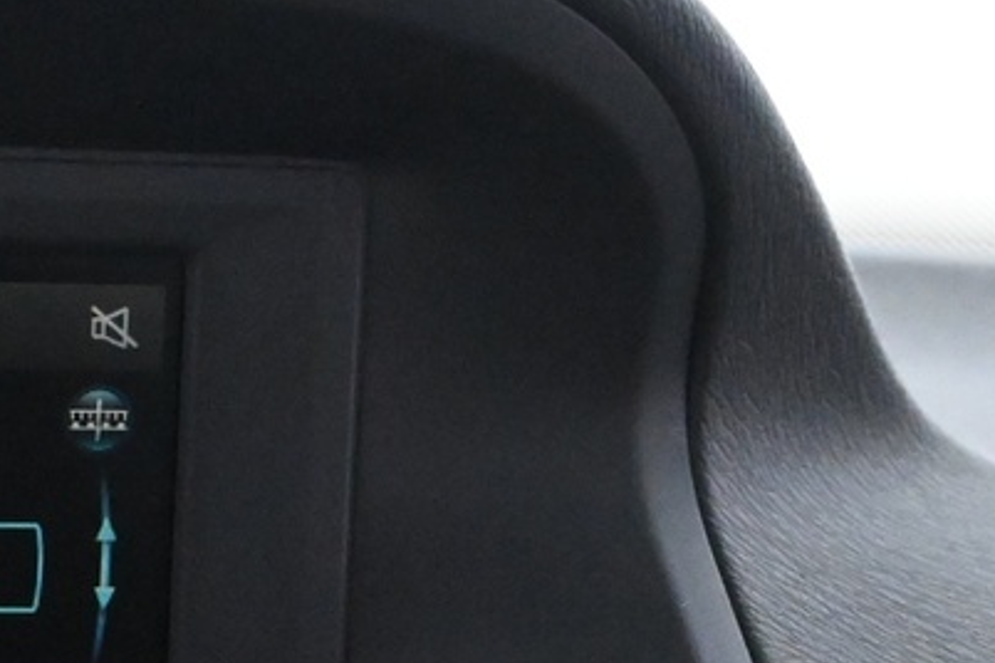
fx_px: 4007
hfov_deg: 13.5
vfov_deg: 9.4
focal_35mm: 145
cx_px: -374
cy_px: 562
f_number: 4.5
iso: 6400
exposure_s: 1/60
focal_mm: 24
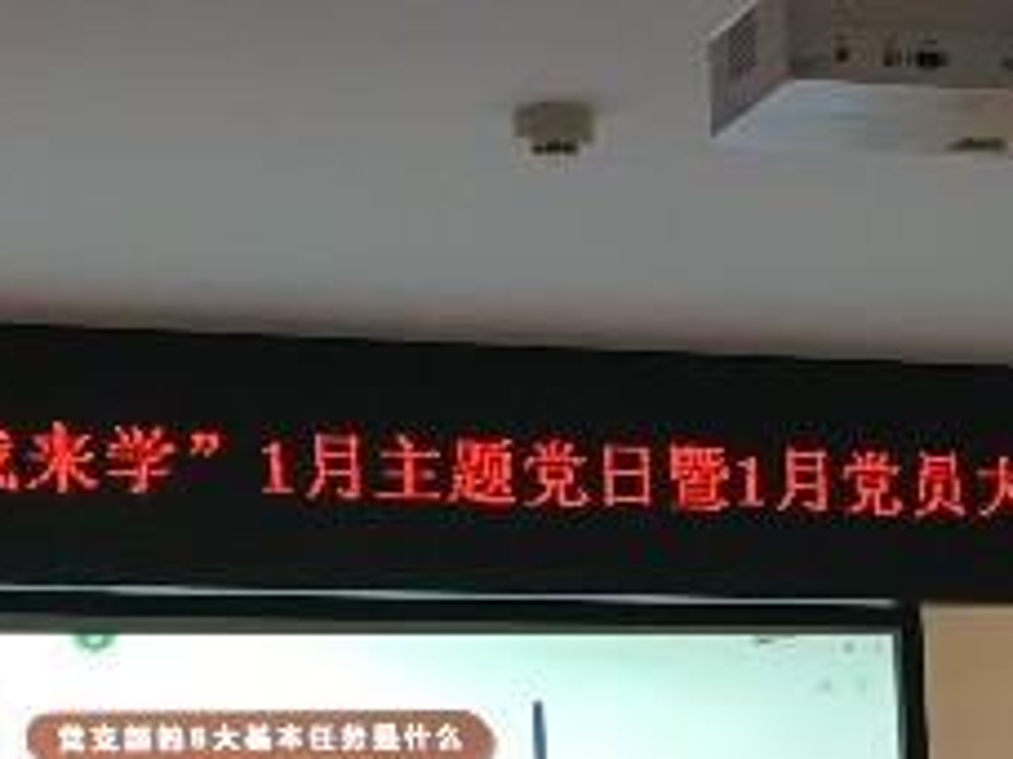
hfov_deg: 14.9
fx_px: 3804
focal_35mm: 130
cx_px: 973
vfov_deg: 11.1
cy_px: 1061
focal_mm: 4.15
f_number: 2.2
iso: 50
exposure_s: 1/33
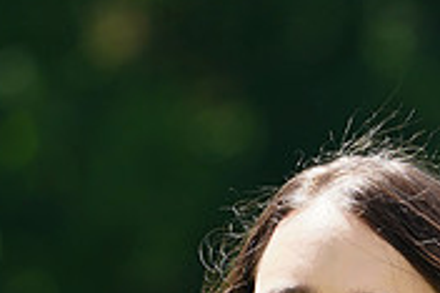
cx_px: 325
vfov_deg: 1.3
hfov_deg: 1.9
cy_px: 711
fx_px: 13187
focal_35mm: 1080
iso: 200
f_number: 9
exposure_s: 1/200
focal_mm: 327
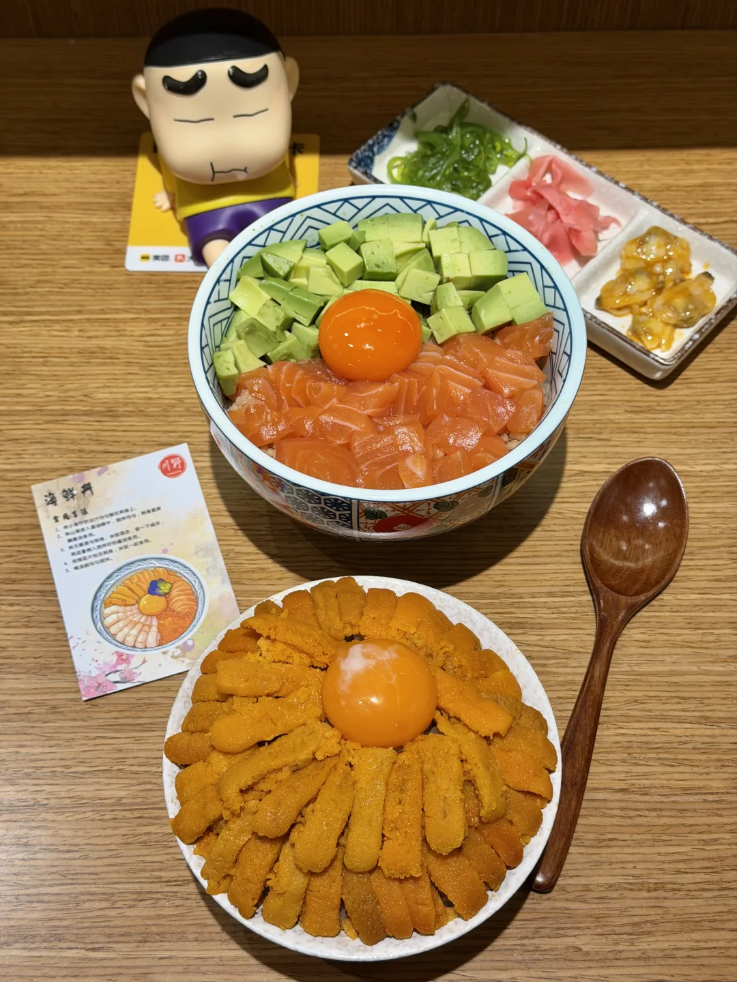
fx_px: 1363
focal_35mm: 48
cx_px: 368
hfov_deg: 30.3
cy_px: 491
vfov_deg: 39.7
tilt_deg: -58.2
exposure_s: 1/121
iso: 50
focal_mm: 6.76
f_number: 1.78
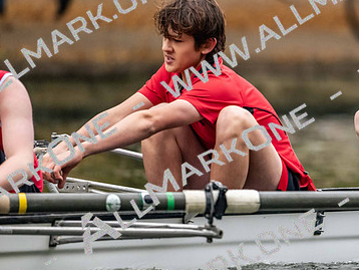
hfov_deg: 3.2
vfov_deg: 2.4
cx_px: 285
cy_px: 101
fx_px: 6465
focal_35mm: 623
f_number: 4.5
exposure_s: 1/2000
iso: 5000
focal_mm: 400
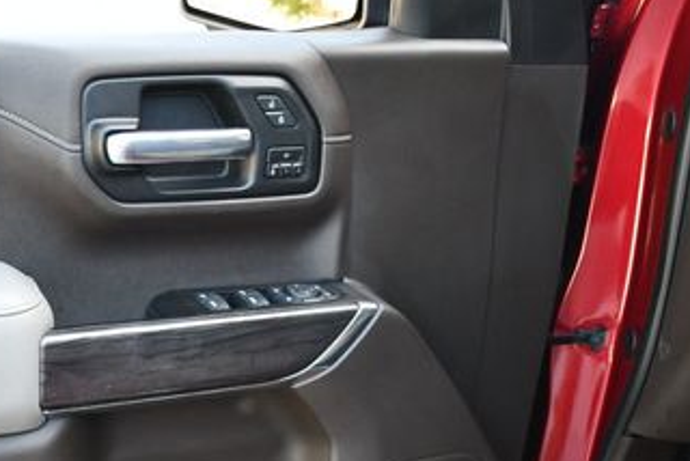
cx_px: 39
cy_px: 452
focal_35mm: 72
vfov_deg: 18.5
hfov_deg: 26.9
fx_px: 1381
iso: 720
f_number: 3.5
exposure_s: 1/250
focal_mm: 18
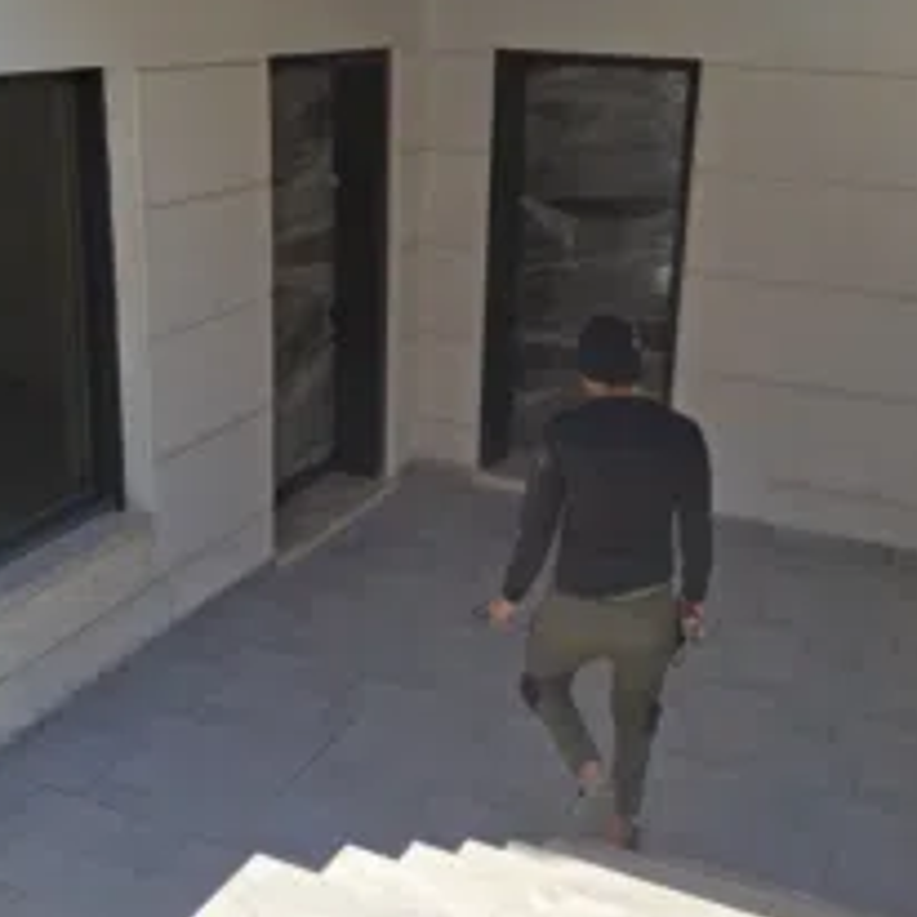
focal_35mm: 43
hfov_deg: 39.2
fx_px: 1289
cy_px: 352
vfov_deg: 38.9
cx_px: 481
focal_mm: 4.69
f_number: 1.8
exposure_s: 1/2740
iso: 32
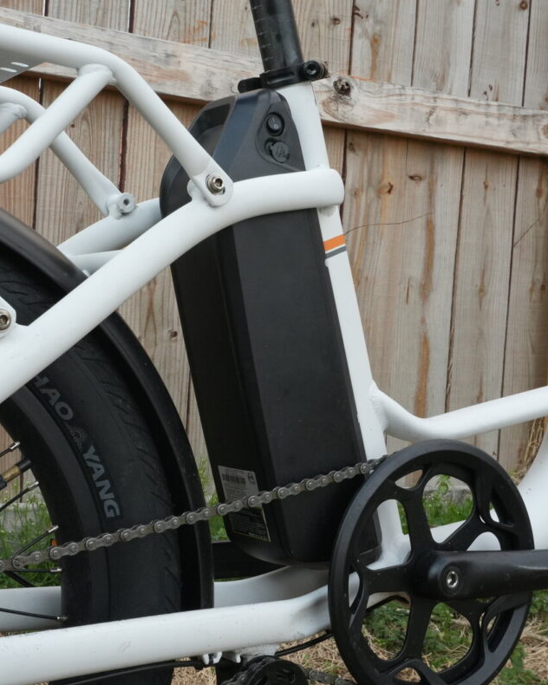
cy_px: 342
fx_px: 1170
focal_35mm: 58
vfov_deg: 32.6
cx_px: 200
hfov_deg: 26.3
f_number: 16
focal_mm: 27
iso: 1250
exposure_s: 1/100
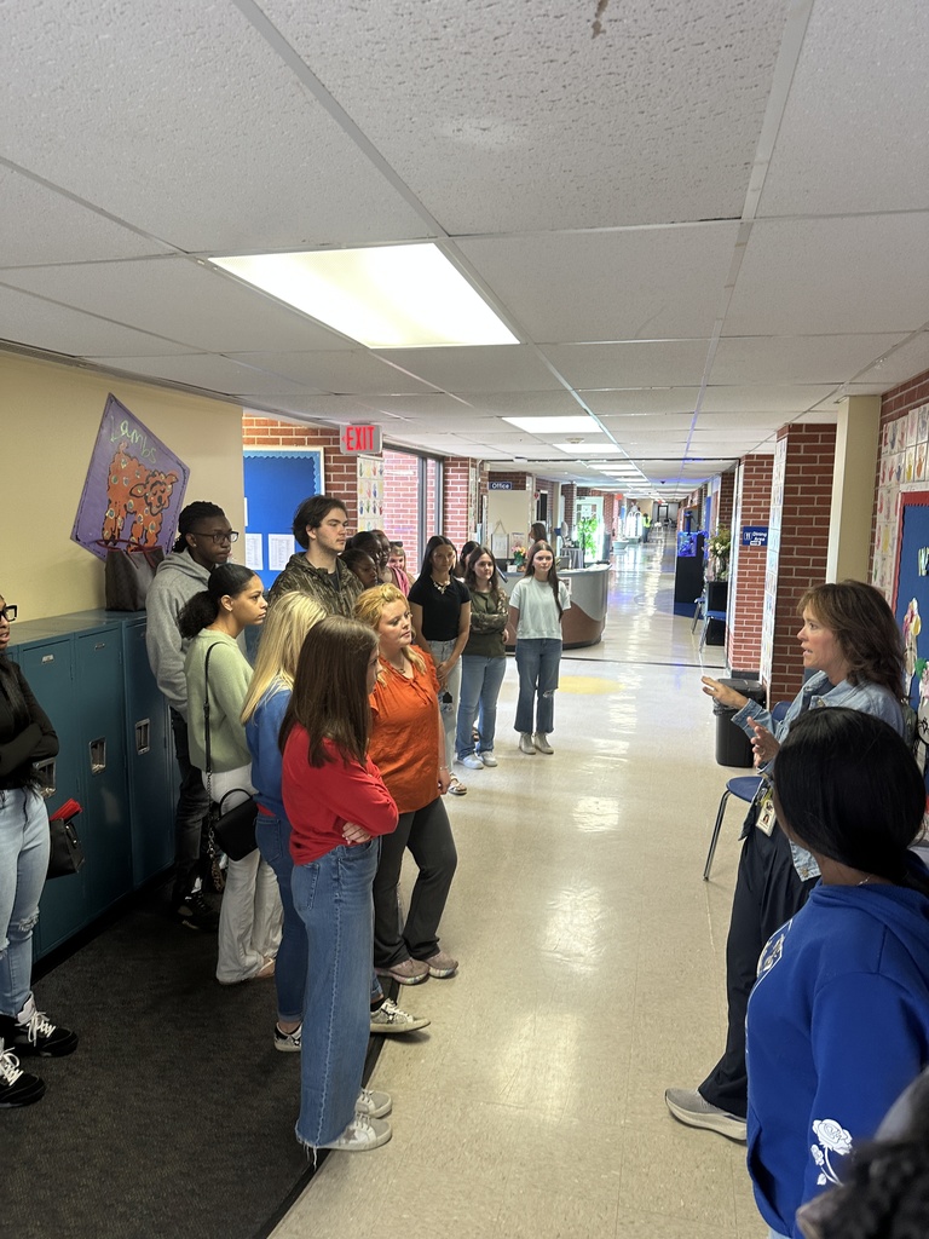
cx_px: 464
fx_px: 859
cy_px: 620
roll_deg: -1.2
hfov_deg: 56.8
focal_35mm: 24
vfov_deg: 71.6
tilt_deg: -8.1
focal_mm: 6.86
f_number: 1.78
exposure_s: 1/60
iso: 125
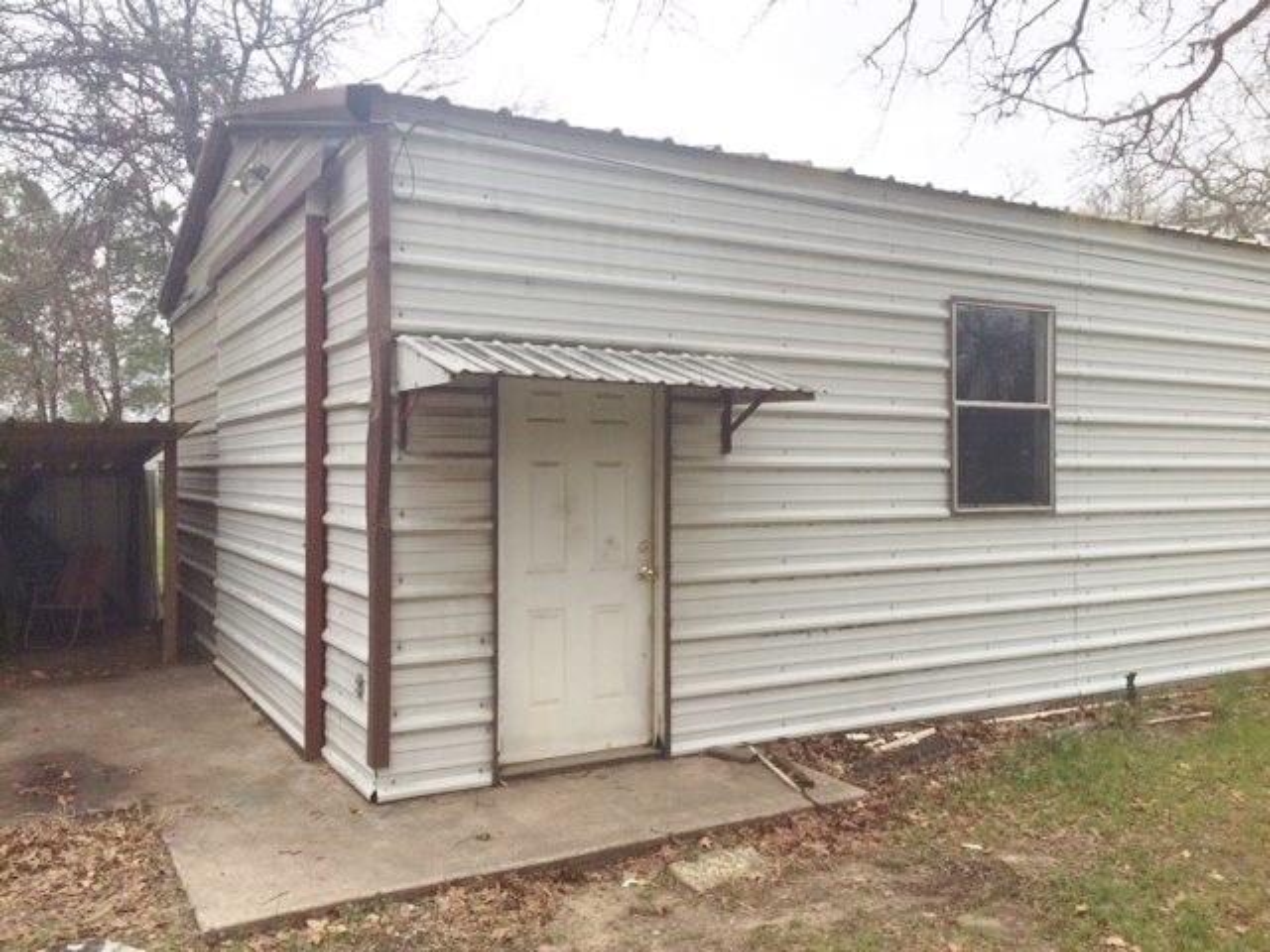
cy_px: 476
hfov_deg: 61.7
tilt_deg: -4.1
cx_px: 635
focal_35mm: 29
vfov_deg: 48.2
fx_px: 1064
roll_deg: +0.9
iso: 32
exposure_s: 1/820
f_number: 2.2
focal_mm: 4.15
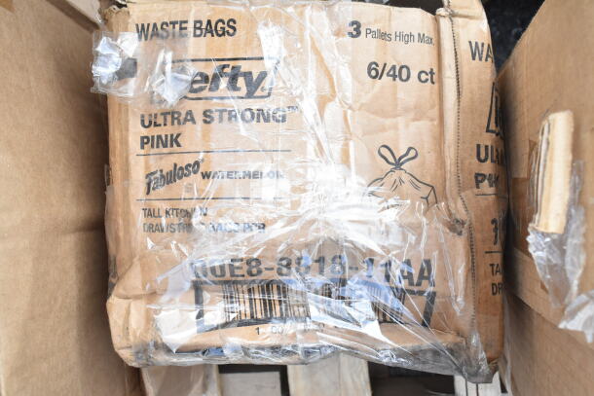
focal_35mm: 36
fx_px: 594
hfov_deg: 53.1
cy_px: 198
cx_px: 297
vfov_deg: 36.9
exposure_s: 1/400
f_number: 10
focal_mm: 24
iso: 1600
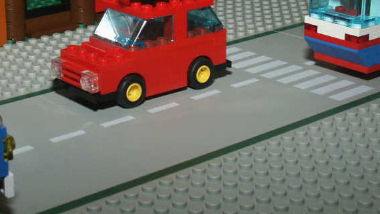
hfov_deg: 22.8
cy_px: 42
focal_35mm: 93
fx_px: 937
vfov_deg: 13.0
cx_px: 130
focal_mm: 14.04
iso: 200
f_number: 8
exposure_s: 1/45
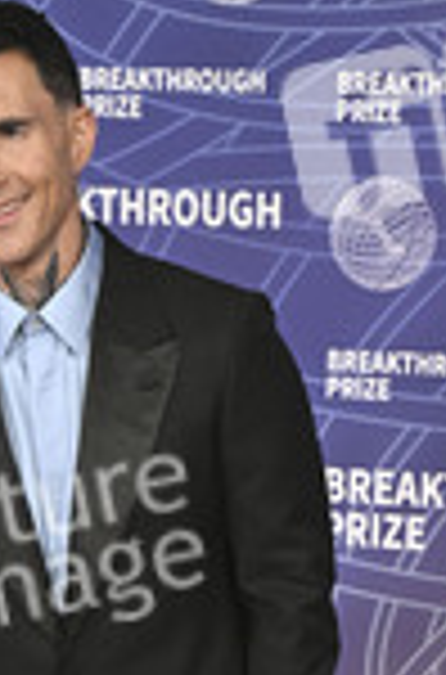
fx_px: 2302
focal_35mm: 123
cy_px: 788
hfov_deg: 11.0
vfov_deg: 16.1
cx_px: 104
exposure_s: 1/320
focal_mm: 46
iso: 2000
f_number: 4
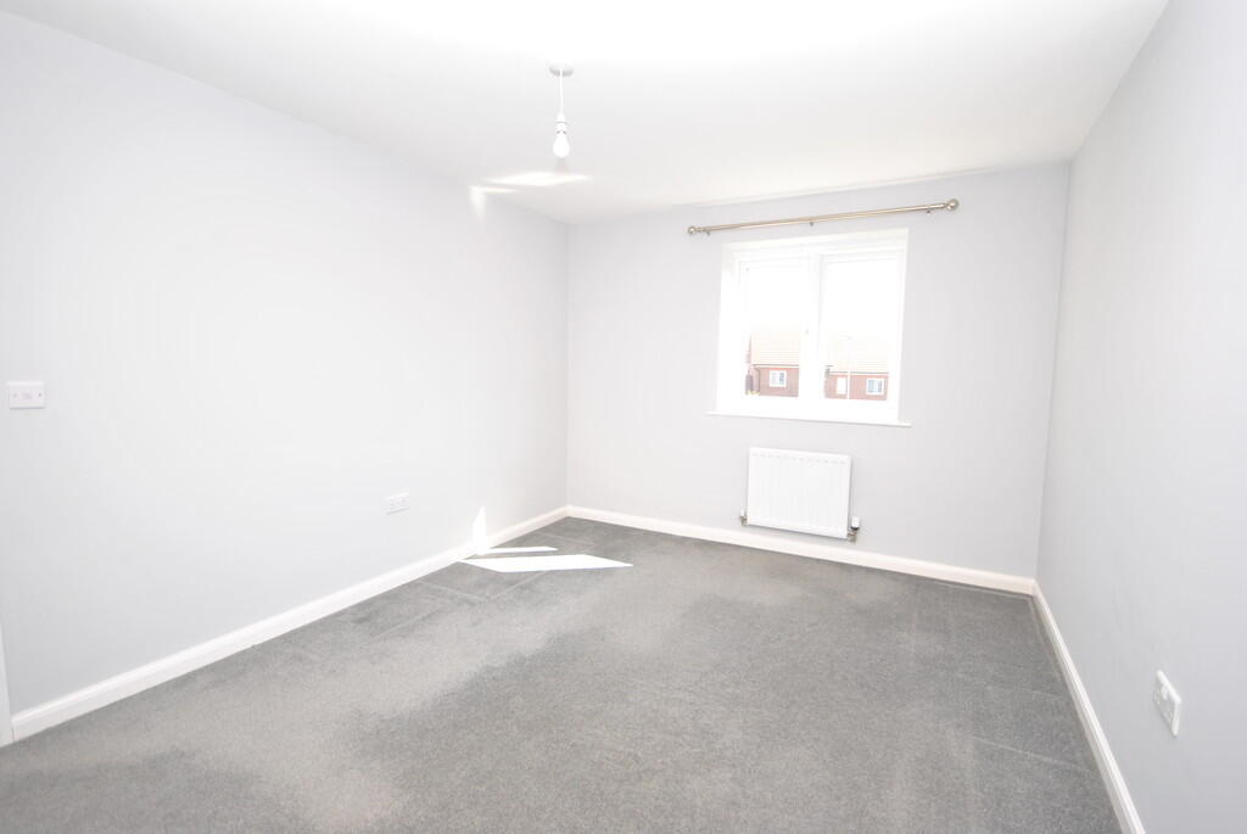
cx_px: 624
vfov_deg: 72.2
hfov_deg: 94.9
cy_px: 417
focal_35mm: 16
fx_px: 572
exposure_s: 1/100
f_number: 5
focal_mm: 11
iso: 200
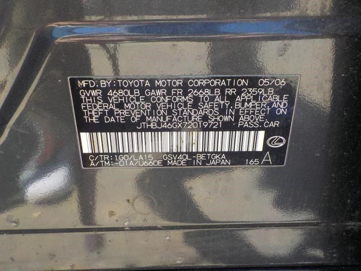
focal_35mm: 30
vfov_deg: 46.8
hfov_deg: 60.0
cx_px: 180
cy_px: 136
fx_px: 313
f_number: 3.3
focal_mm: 4.1
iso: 125
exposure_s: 1/160
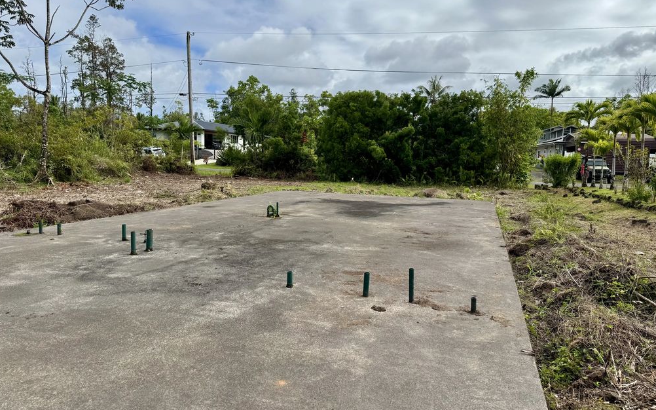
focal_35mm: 26
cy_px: 191
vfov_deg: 47.6
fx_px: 465
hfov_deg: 70.4
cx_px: 327
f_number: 1.78
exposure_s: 1/5348
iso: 80
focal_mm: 6.76
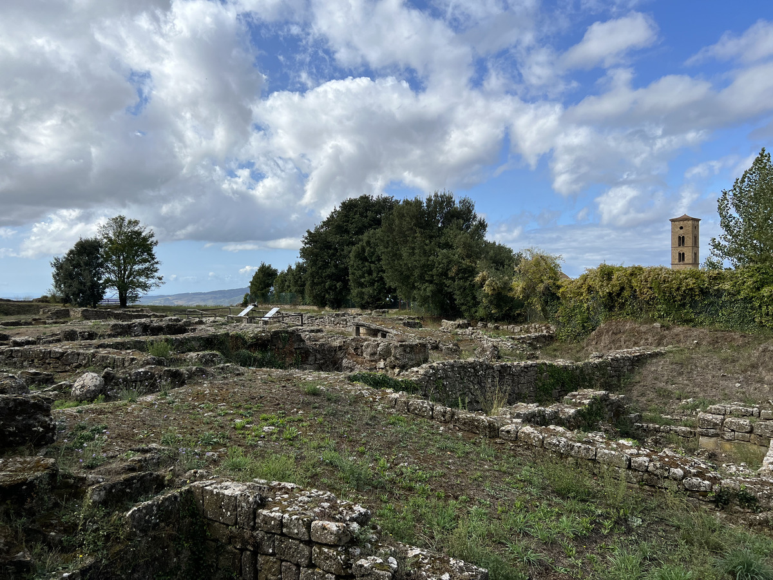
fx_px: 581
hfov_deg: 67.3
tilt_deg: -0.3
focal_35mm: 26
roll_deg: +0.9
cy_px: 290
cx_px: 386
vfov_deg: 53.1
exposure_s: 1/5587
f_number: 1.5
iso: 50
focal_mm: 5.7
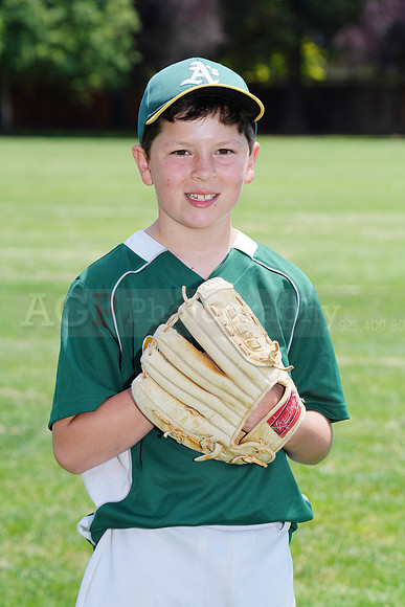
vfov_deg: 11.4
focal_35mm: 181
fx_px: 3052
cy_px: 304
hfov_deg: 7.6
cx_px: 202
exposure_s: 1/200
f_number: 10
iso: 200
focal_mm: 181
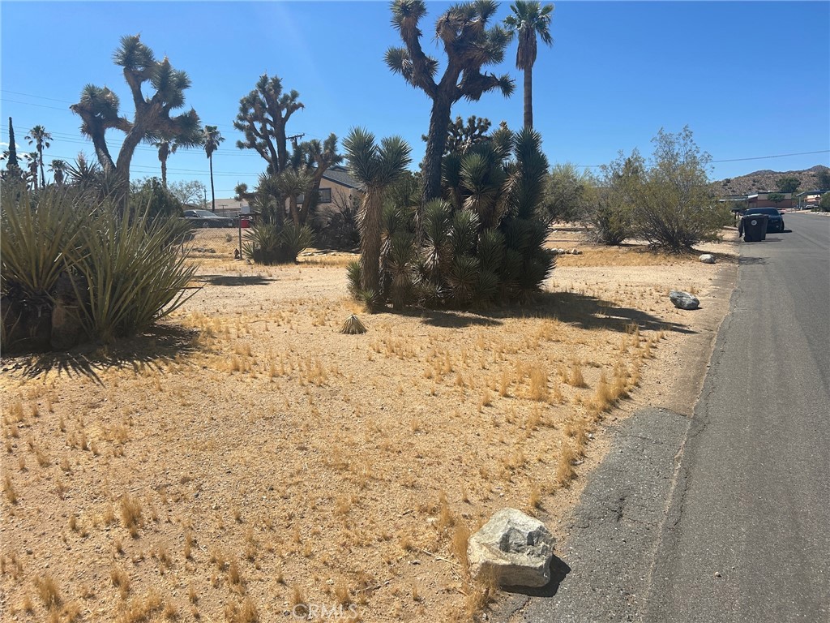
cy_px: 312
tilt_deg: -7.5
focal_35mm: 26
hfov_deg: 67.3
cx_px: 415
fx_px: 623
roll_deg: -0.1
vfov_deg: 53.1
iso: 50
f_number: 1.5
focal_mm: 5.7
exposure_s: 1/5587
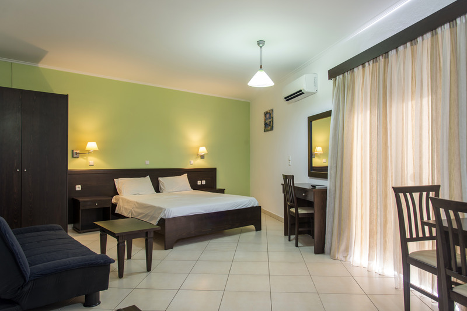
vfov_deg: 53.2
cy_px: 156
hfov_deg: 73.7
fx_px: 311
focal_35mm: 24
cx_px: 234
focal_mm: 24
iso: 200
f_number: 6.3
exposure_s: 1/1.67
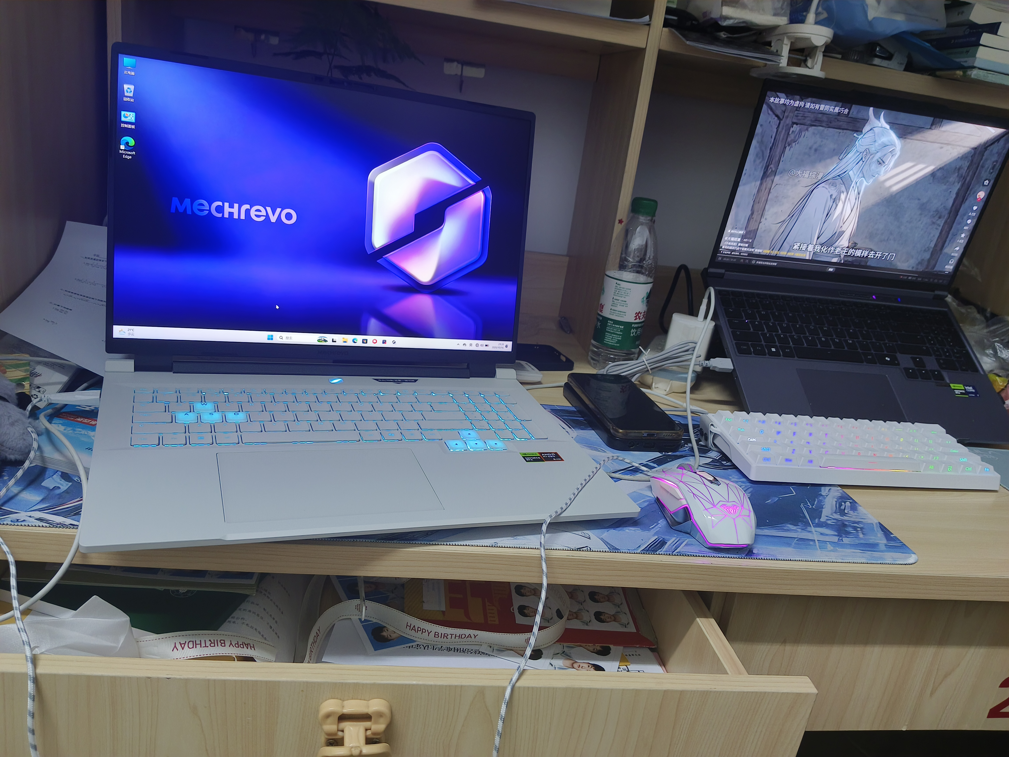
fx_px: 729
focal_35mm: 25
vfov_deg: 54.9
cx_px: 504
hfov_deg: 69.4
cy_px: 378
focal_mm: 4.84
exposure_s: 1/33.3
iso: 1534
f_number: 1.79
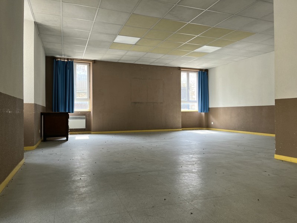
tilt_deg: +0.4
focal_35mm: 26
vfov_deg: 53.1
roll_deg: +0.2
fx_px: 223
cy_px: 112
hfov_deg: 67.3
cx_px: 148
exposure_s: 1/143
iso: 64
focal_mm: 5.1
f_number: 1.6
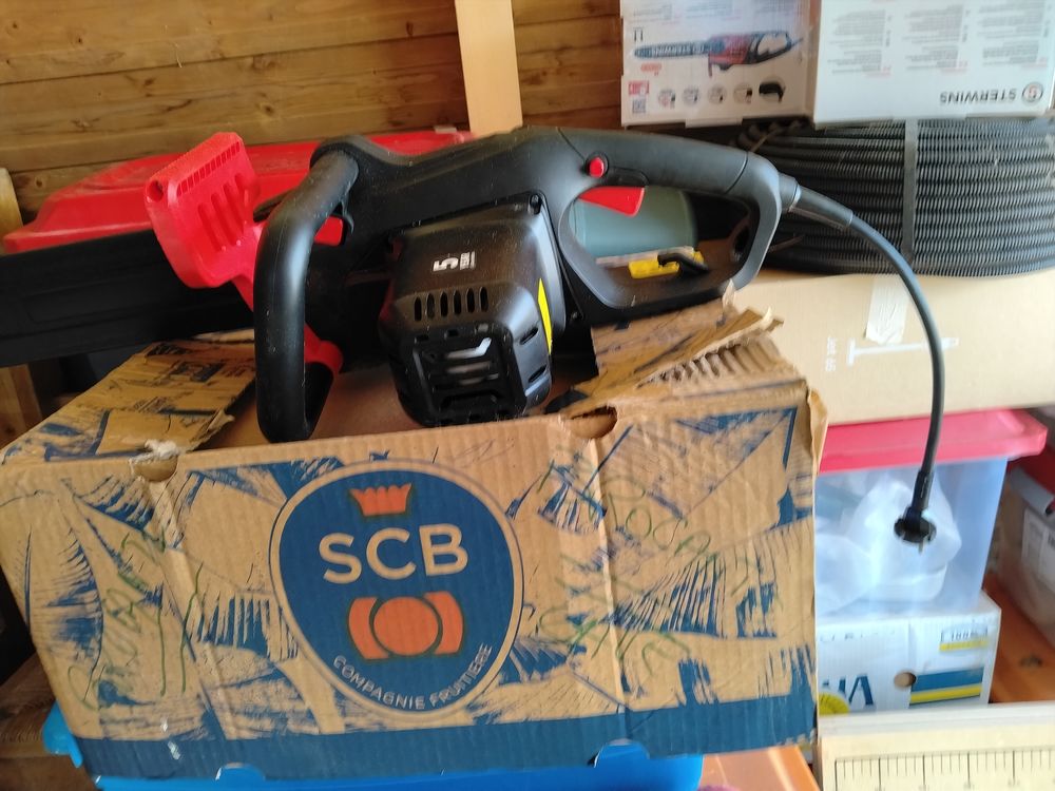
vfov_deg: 51.4
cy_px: 396
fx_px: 823
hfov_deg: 65.3
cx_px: 528
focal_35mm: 27
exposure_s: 1/33.3
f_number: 1.8
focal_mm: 4.05
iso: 431
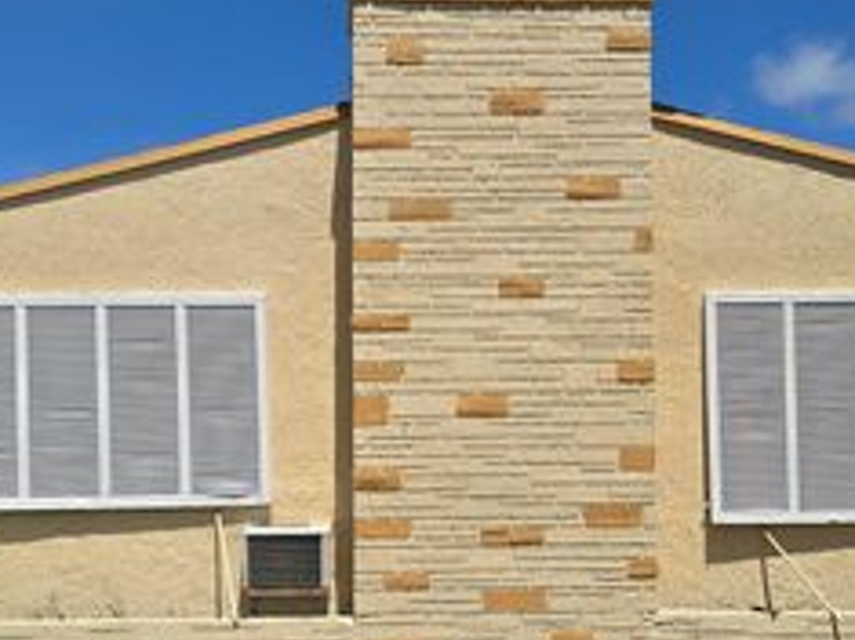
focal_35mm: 49
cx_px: 389
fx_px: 1210
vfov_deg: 29.6
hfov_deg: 38.9
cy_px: 380
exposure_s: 1/1339
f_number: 1.7
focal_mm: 6.3
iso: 12
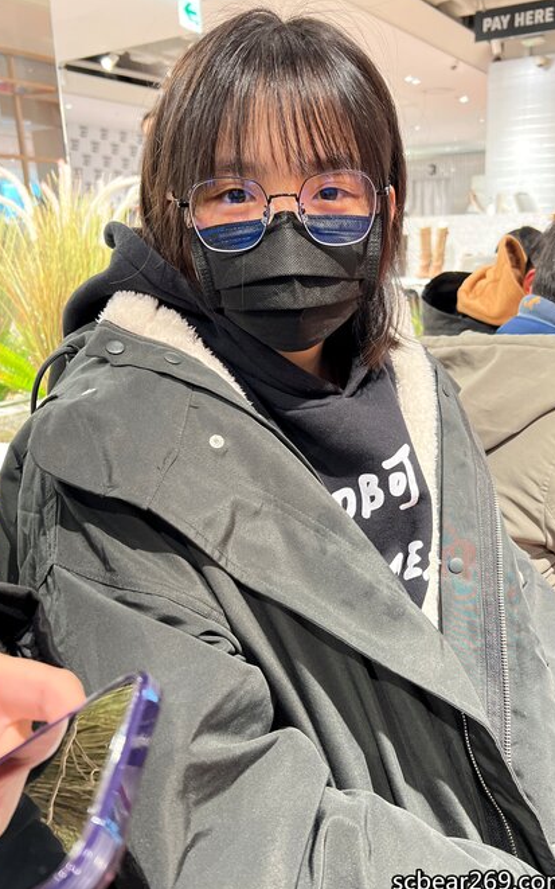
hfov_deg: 41.7
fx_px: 726
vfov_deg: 62.9
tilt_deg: -14.4
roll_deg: +2.5
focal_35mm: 30
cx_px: 323
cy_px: 432
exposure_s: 1/60
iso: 320
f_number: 1.5
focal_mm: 5.7
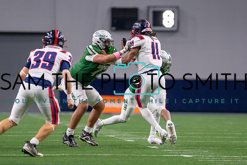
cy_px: 58
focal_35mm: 320
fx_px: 2199
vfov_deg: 4.3
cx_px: 137
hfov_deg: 6.4
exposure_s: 1/1000
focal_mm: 200
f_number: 2.8
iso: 2000
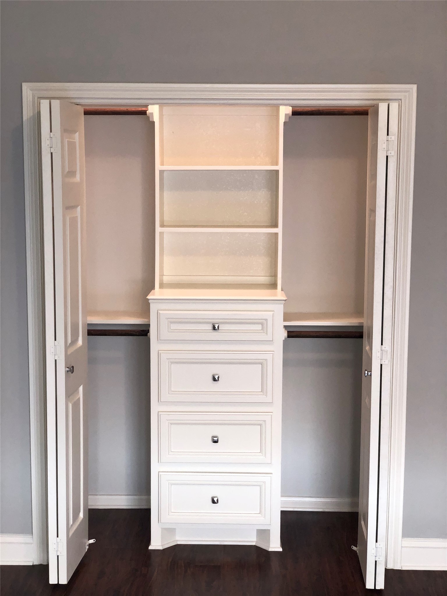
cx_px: 224
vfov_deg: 36.8
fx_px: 895
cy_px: 298
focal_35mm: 52
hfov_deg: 28.0
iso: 64
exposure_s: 1/30
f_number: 2.4
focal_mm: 6
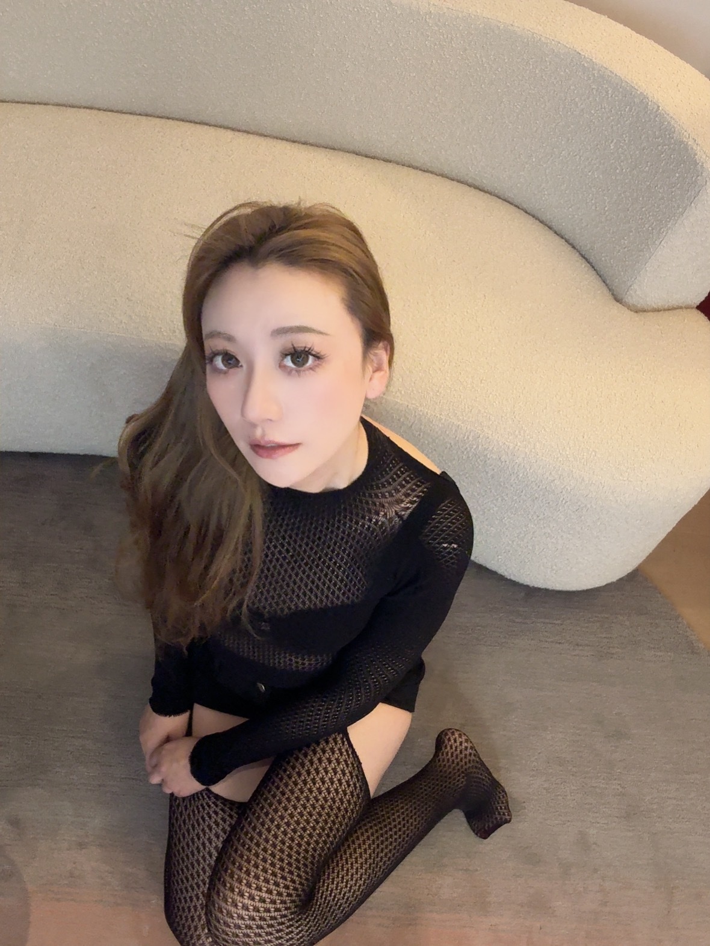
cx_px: 355
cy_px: 473
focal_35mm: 30
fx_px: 820
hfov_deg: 46.8
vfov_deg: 59.9
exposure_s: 1/25
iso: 320
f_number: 1.9
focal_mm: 2.69
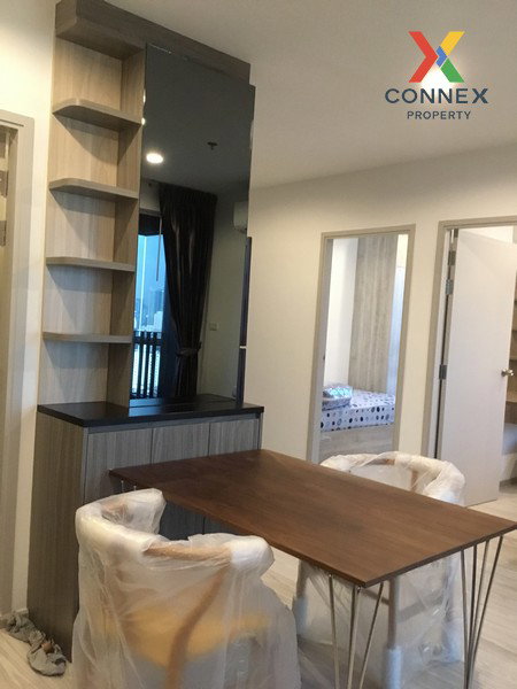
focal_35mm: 31
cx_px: 258
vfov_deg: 58.4
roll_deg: -2.6
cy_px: 344
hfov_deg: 45.4
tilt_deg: -4.2
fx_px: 617
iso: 200
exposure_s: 1/25
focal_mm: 3.3
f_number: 2.4
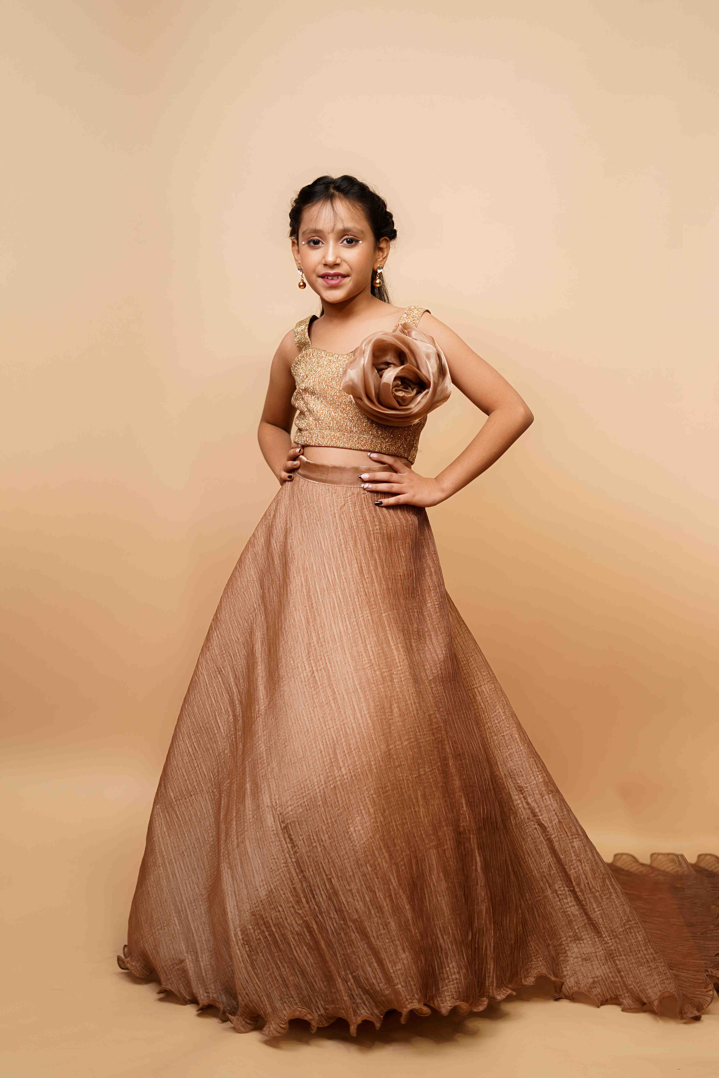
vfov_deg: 39.6
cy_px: 539
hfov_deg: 27.0
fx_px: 1498
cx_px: 360
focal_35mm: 50
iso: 200
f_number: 1.8
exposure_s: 1/200
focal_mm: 50
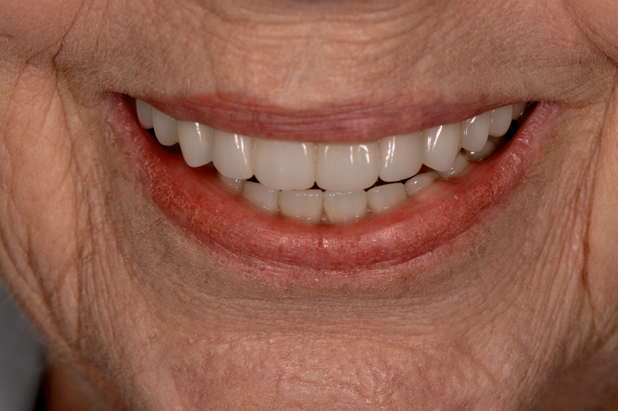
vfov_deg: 8.7
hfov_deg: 13.1
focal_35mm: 158
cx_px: 309
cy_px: 206
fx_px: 2700
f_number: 14
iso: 200
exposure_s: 1/30
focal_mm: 105
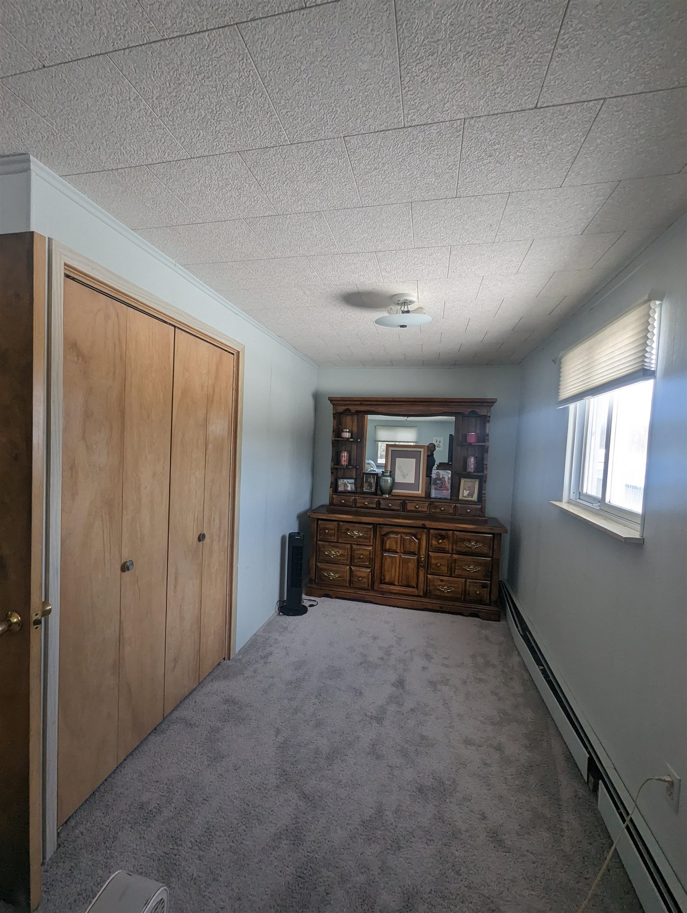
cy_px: 456
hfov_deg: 90.0
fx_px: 343
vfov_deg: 106.1
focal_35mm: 13
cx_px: 344
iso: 103
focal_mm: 1.95
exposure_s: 1/226
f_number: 2.2
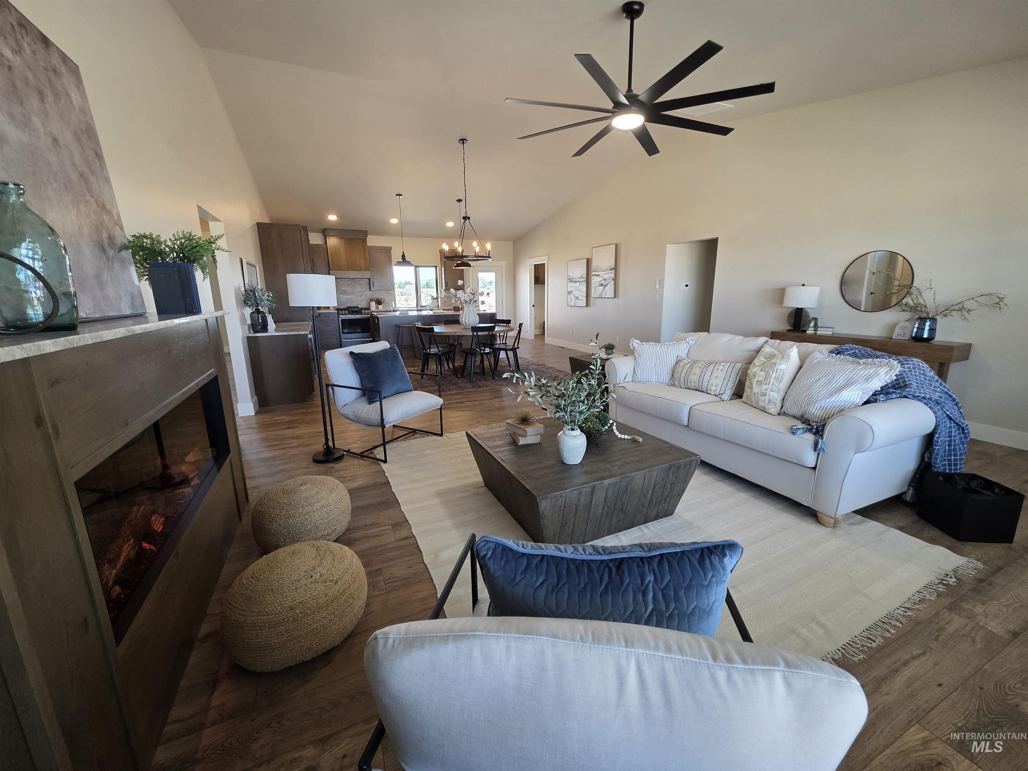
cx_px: 514
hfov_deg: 106.2
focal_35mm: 13
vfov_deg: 89.9
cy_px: 386
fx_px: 386
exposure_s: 1/120
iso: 250
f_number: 1.9
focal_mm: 2.2
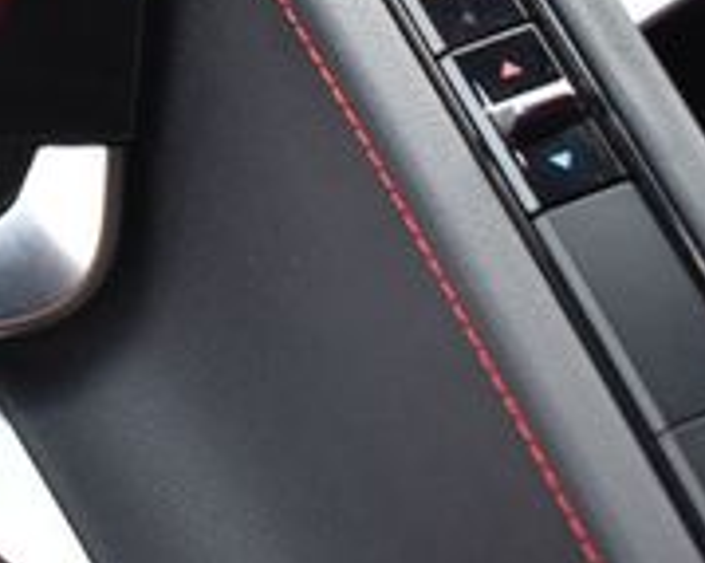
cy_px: -165
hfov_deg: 13.2
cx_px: -445
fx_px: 2829
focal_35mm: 136
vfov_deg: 11.1
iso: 400
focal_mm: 27
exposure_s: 1/125
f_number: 5.6
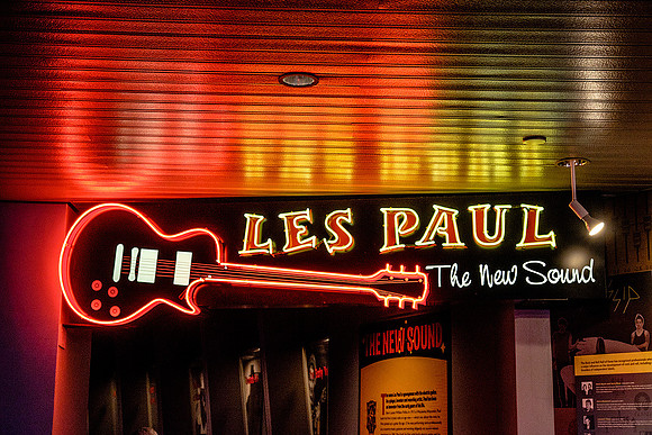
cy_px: 218
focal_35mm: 59
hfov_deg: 33.9
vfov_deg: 23.0
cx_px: 326
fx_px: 1069
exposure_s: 1/60
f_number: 6.4
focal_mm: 39
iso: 1600
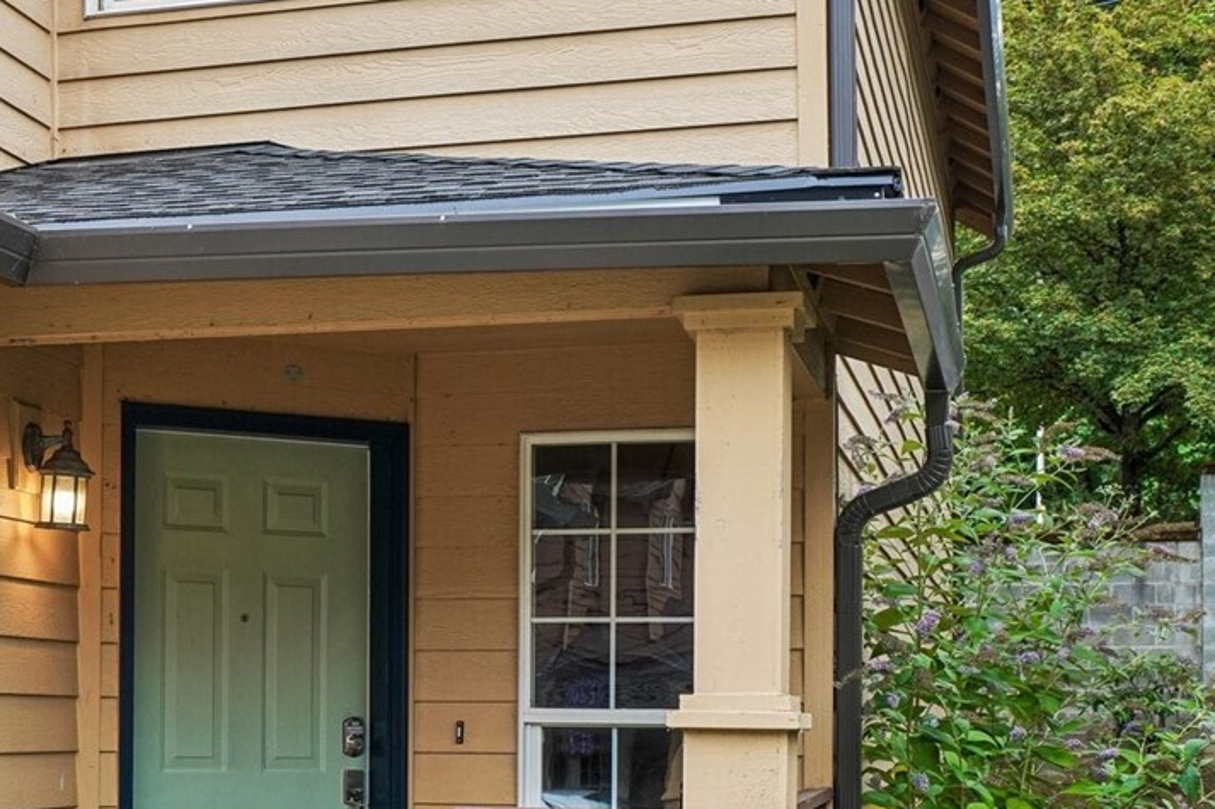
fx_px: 2328
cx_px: 267
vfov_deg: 19.2
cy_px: 781
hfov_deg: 28.7
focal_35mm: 69
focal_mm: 29
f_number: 8
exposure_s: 1/100
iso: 400
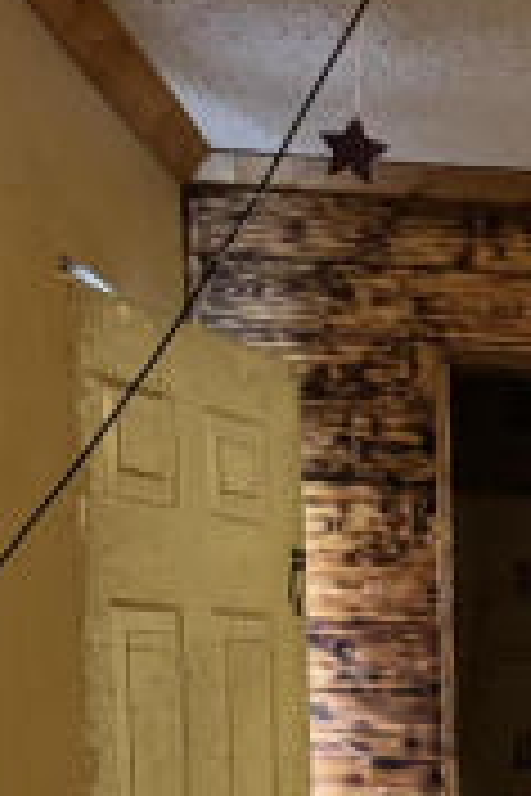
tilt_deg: -8.9
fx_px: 2080
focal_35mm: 94
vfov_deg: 19.9
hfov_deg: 13.2
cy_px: 1037
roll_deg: -1.0
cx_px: 940
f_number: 1.78
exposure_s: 1/40
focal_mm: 6.76
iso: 800
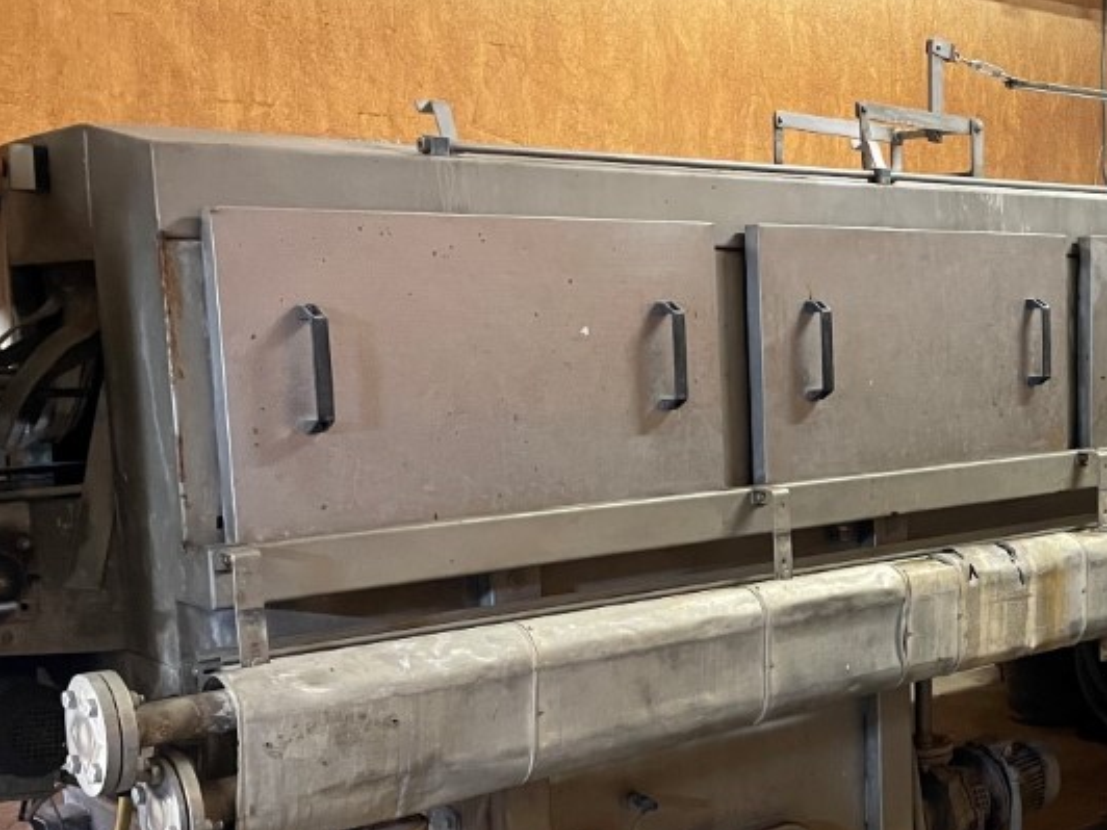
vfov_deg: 29.0
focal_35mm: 50
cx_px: 961
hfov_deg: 36.2
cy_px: 526
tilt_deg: -7.4
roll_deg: +0.8
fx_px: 1599
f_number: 1.6
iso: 400
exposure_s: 1/52
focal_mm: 4.2
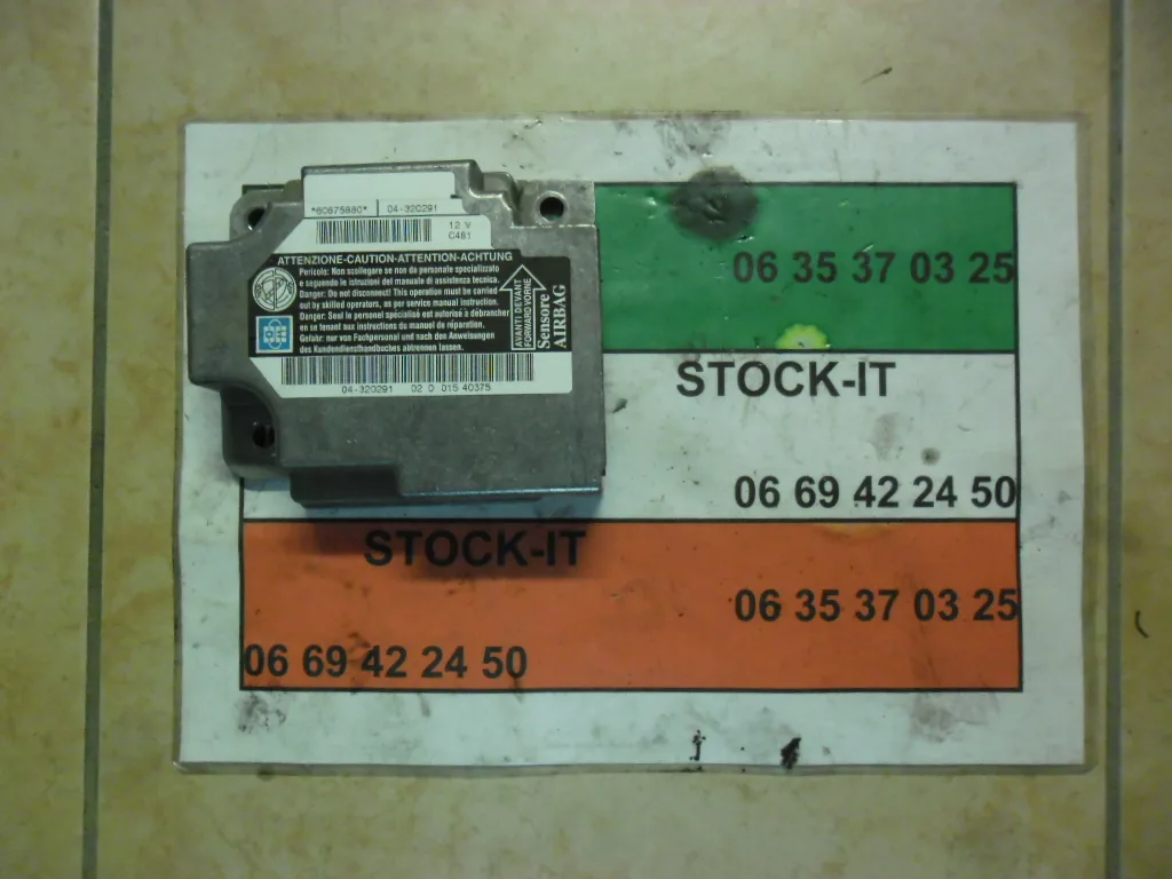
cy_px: 440
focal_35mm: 27
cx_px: 586
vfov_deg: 51.4
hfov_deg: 65.3
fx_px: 914
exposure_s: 1/22
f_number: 3.5
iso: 400
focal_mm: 4.9
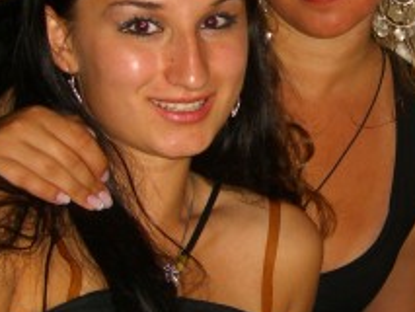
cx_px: 343
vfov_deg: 13.8
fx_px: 1284
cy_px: 117
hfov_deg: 18.2
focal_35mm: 107
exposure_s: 1/60
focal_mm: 7.9
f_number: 2.8
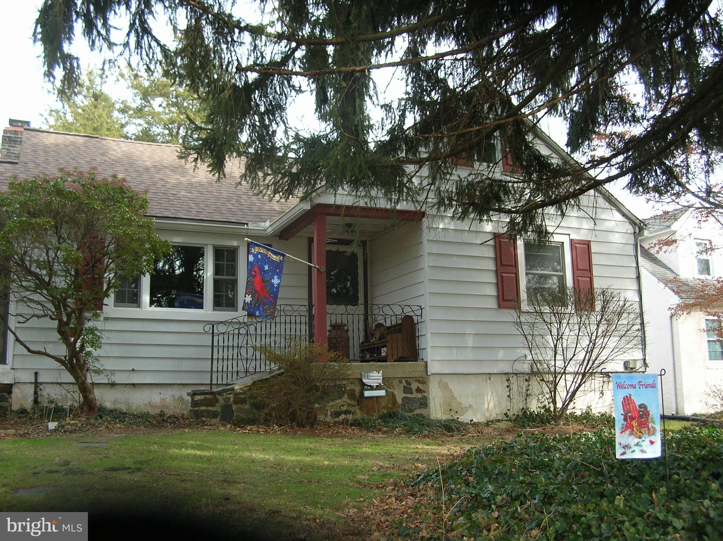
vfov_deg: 39.6
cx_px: 362
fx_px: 751
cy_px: 270
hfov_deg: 51.4
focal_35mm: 36
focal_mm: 6
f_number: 2.7
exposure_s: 1/118
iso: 50
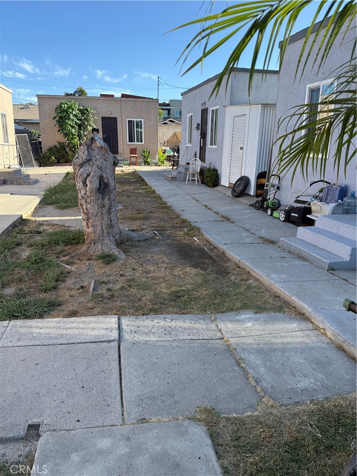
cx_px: 178
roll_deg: -1.6
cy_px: 238
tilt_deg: -15.3
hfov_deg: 56.8
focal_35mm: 24
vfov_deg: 71.6
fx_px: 330
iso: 100
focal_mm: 6.76
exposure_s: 1/1653
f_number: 1.78
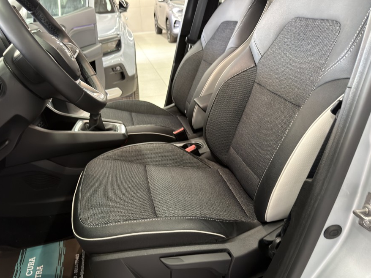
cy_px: 157
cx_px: 158
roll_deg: +4.6
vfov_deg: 49.6
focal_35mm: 28
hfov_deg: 63.1
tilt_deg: -26.9
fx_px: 300
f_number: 1.78
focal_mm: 6.76
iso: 400
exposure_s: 1/25
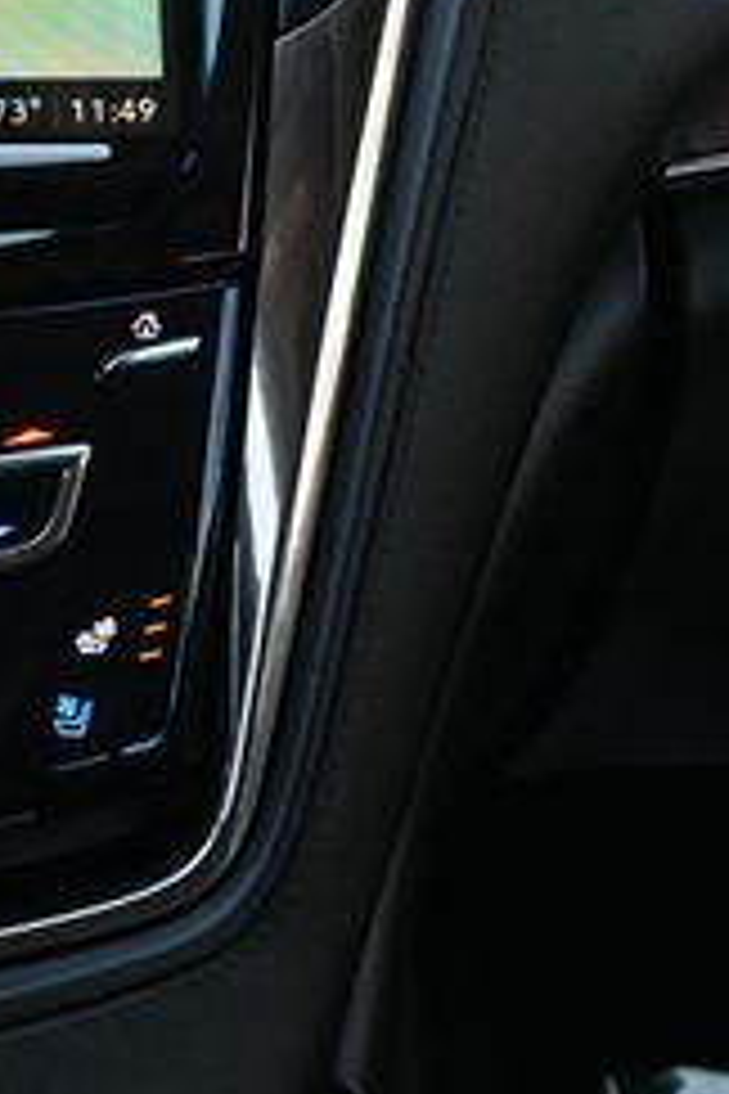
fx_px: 4444
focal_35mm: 146
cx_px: -194
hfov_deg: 9.2
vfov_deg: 13.9
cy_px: 180
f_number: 5.3
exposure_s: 1/125
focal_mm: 37
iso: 560
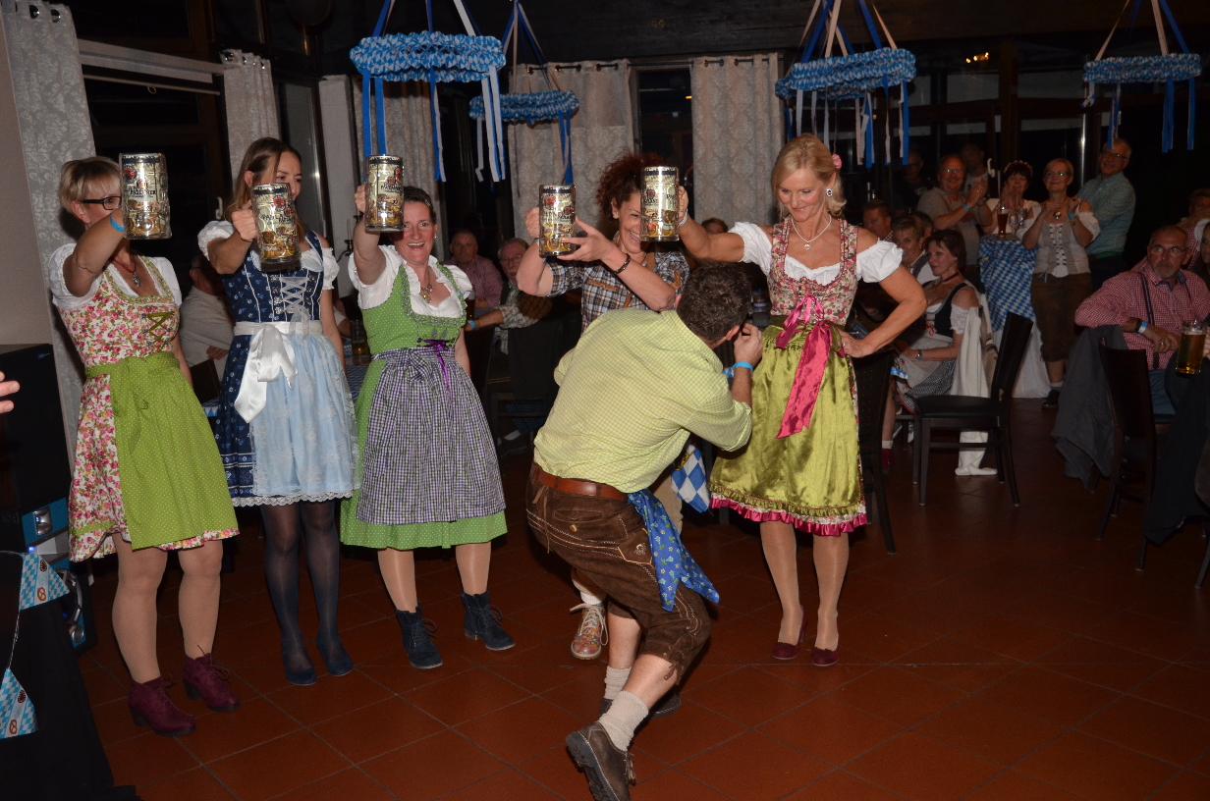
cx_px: 605
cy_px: 400
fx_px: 1107
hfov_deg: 57.3
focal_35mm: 33
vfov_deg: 39.8
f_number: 4
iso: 800
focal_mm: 22
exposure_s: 1/60
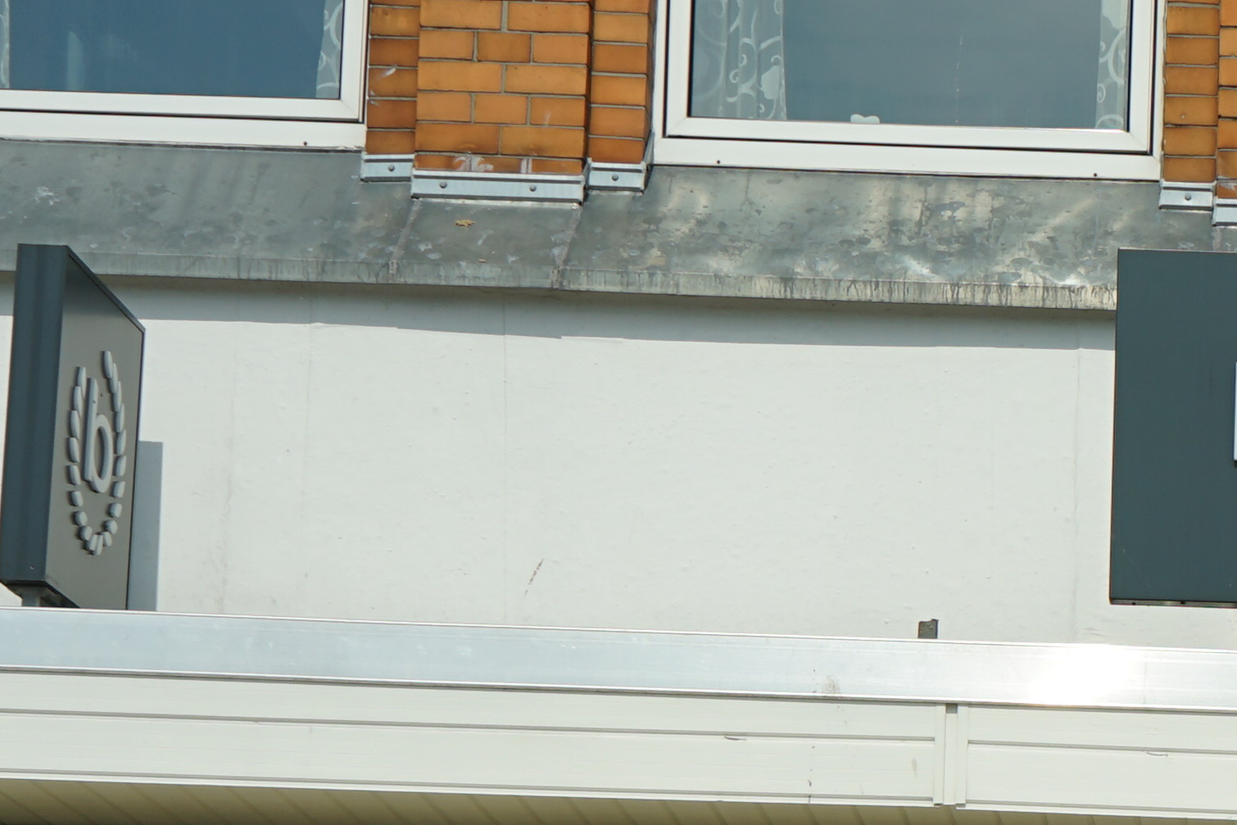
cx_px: 1682
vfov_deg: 9.2
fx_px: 5051
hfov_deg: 13.4
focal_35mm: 147
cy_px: 942
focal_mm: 37
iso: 100
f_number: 9
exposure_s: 1/400
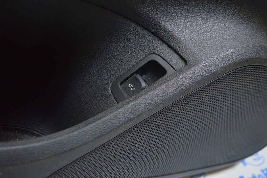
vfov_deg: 38.3
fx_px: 256
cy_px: 89
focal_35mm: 34
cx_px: 134
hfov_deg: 55.1
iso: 400
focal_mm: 23
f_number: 3.8
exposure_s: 1/40
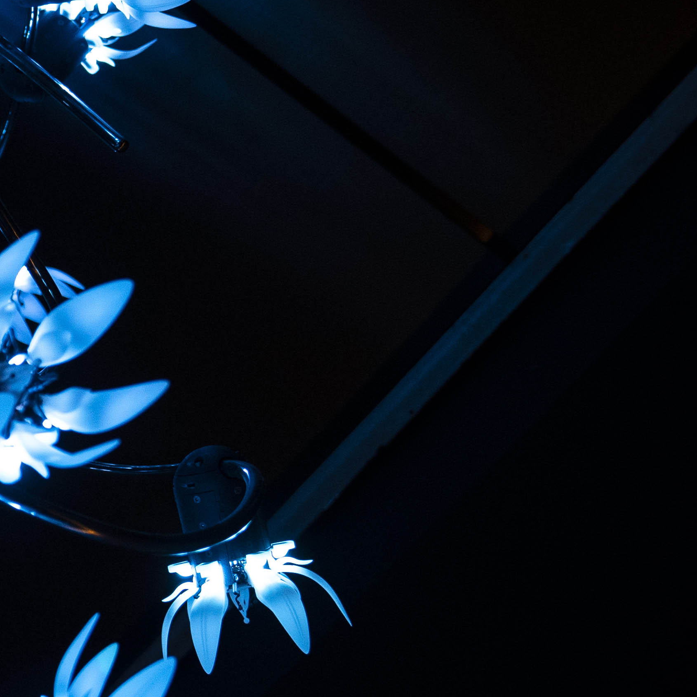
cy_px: 402
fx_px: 2187
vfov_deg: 18.1
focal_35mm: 96
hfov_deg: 16.4
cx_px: -379
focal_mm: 24
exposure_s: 1/160
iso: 800
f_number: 2.8
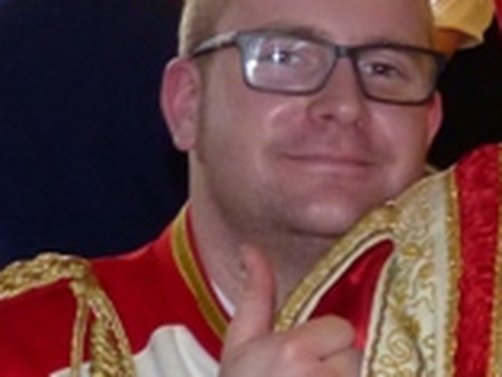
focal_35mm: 158
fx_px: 2293
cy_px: 176
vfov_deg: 9.4
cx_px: 735
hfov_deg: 12.0
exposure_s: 1/80
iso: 400
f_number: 2.8
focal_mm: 5.6
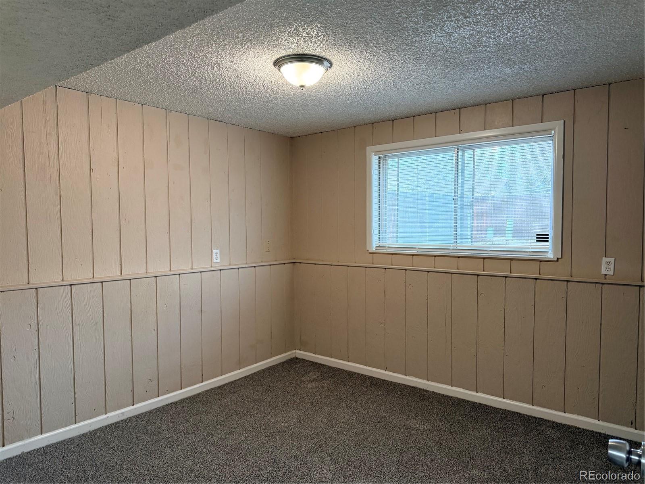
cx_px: 322
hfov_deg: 71.6
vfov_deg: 56.8
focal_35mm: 24
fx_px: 447
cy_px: 242
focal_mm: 6.76
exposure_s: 1/60
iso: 400
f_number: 1.78
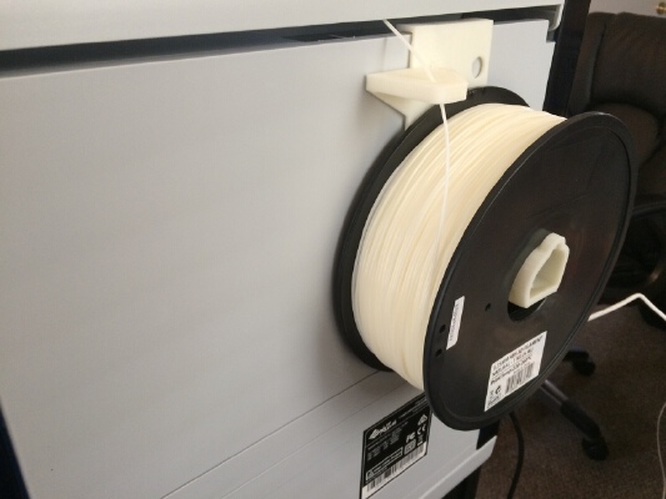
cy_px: 250
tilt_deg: -27.1
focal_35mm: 29
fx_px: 558
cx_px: 333
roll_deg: -1.1
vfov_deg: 48.2
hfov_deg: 61.6
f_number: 2.2
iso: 160
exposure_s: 1/30
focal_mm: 4.15
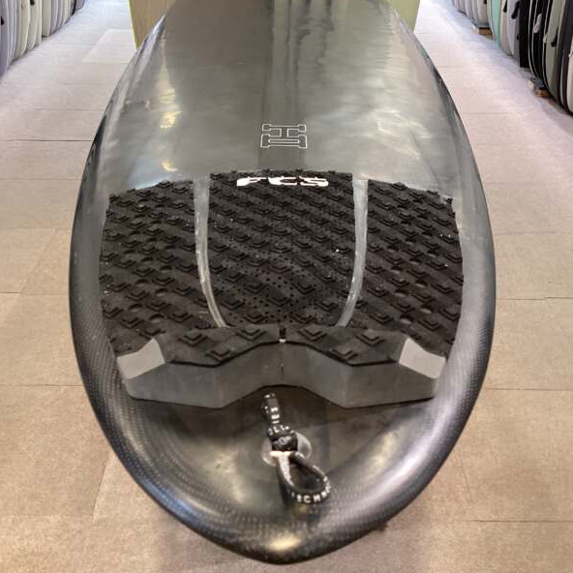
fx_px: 693
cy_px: 204
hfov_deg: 44.9
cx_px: 287
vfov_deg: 44.4
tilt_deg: -27.8
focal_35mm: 37
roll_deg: -0.3
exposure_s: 1/50
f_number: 2.4
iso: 125
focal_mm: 3.3
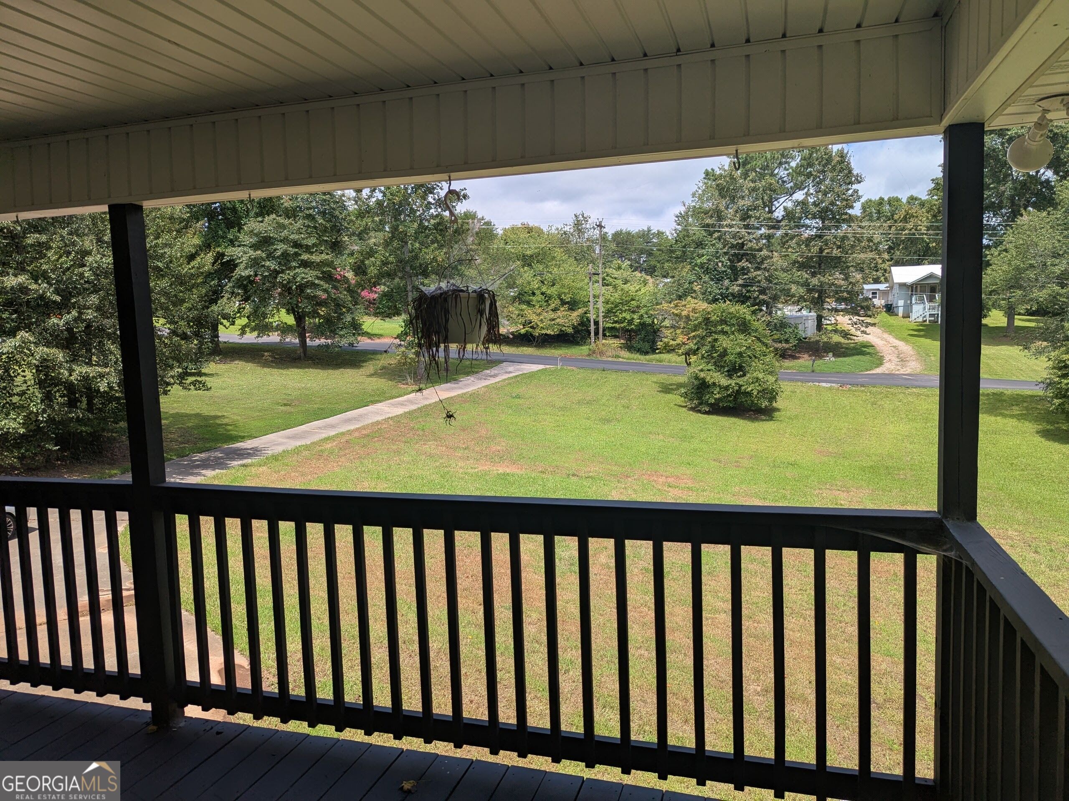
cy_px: 400
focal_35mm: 24
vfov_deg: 56.8
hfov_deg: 71.6
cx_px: 534
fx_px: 741
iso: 49
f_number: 1.85
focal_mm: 6.81
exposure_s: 1/2058
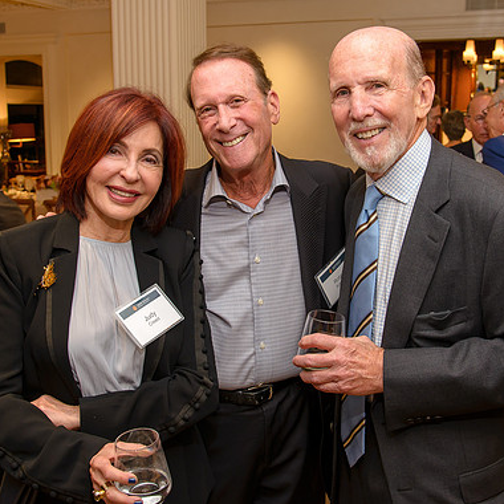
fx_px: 725
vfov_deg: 38.3
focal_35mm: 44
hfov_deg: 38.3
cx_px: 267
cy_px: 232
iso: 800
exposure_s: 1/30
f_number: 5.6
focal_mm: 31
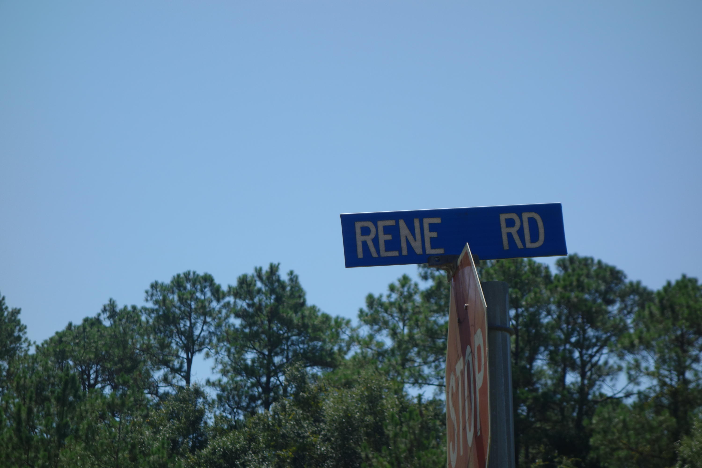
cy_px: 234
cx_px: 351
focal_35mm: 100
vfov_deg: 13.7
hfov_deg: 20.4
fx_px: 1950
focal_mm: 37.1
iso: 125
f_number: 5.6
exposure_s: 1/800
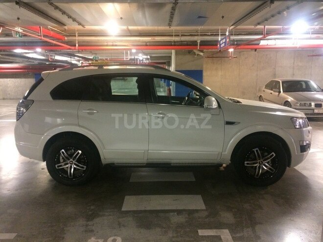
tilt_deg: -10.0
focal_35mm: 29
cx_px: 162
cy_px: 121
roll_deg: -0.1
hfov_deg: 61.7
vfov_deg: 48.2
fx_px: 271
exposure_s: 1/17
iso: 320
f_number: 2.2
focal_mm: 4.15
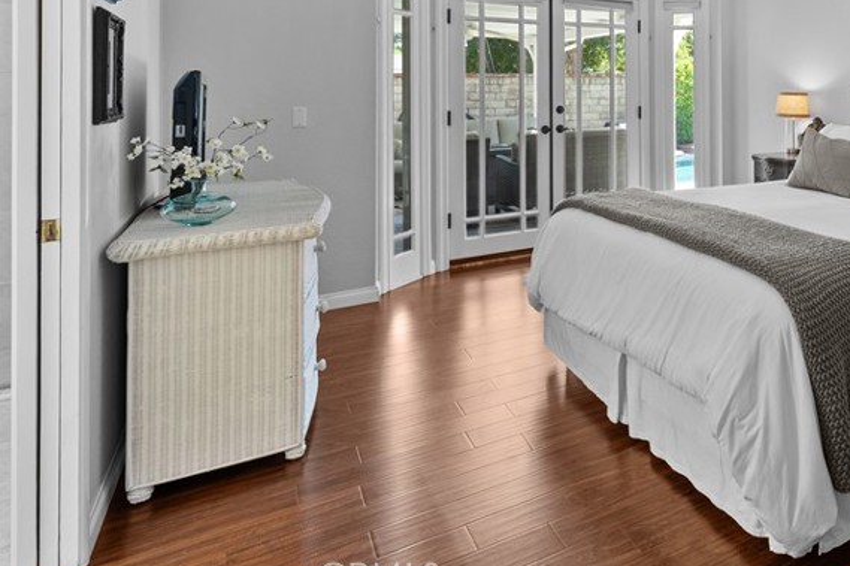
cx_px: 753
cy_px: 87
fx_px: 637
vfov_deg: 44.7
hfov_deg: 58.4
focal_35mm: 27
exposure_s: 2
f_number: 10
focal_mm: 15
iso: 125
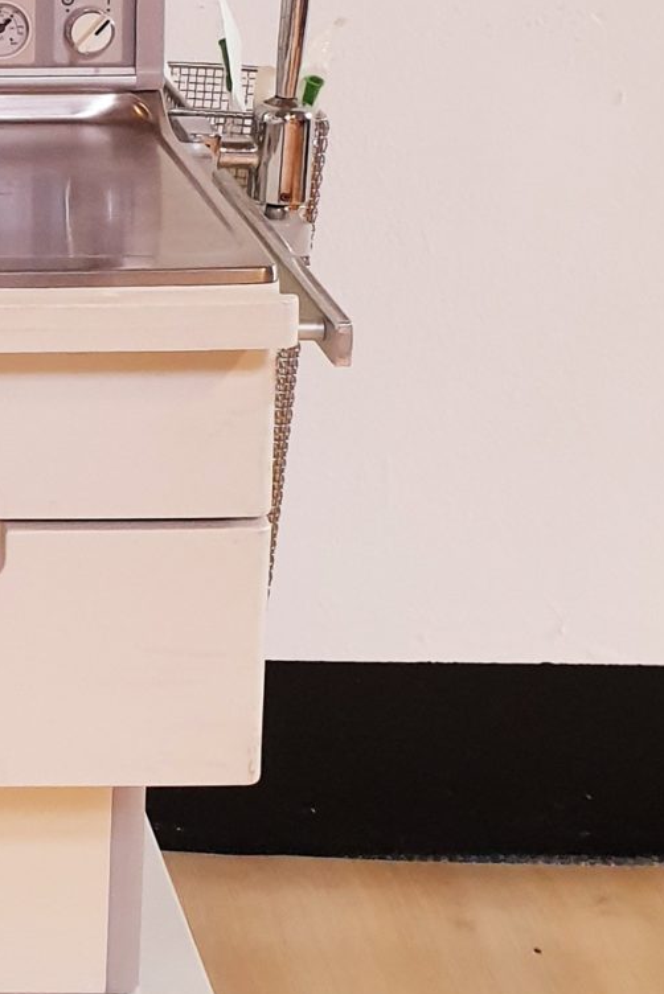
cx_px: -493
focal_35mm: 92
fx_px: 2543
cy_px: 61
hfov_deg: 13.5
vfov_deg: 21.5
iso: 200
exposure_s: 1/50
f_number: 2.4
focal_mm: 4.3
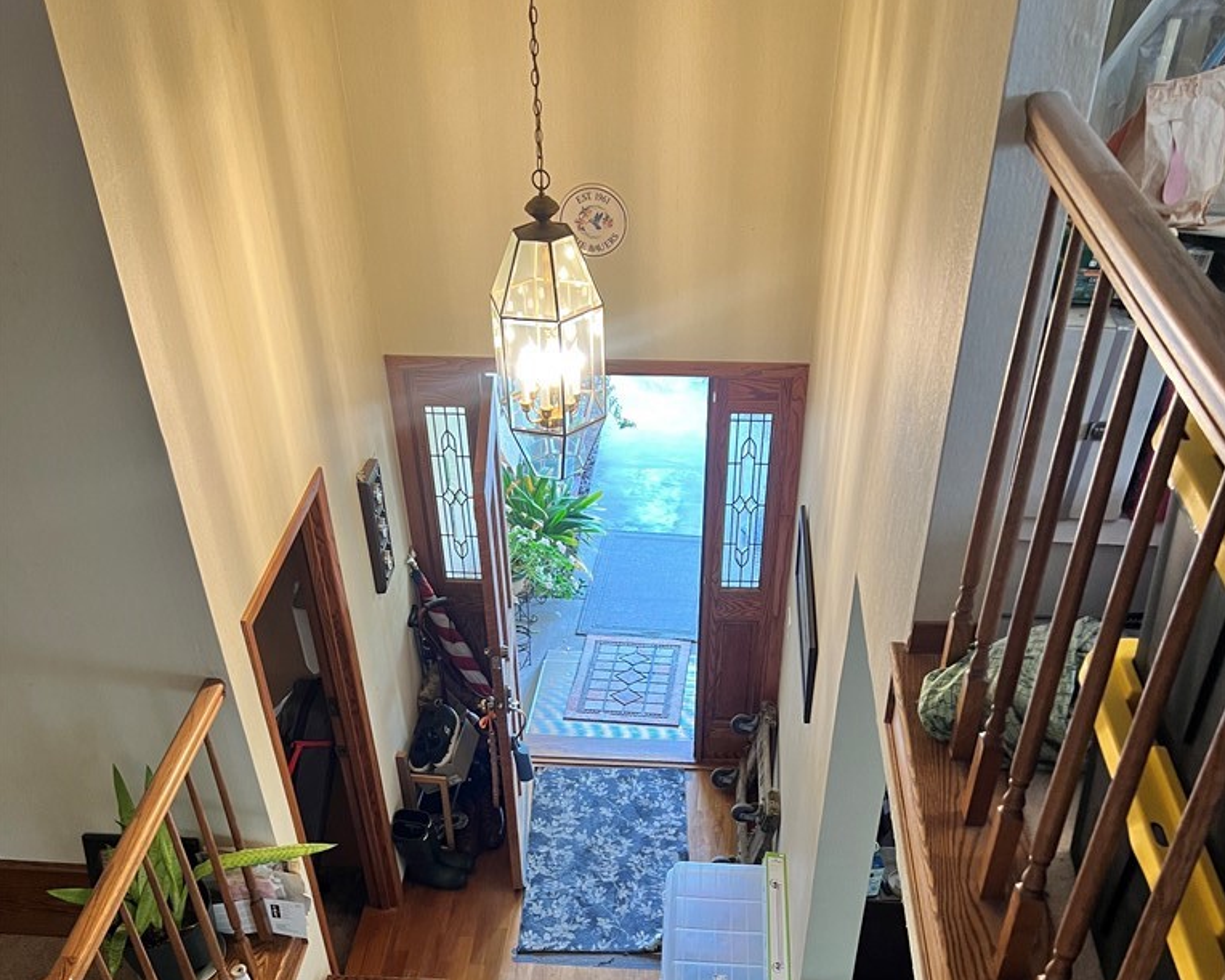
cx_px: 612
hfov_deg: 52.9
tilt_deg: -39.0
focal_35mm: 34
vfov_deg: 41.7
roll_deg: +2.5
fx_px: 1233
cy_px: 763
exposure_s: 1/60
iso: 125
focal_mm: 5.7
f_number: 1.5
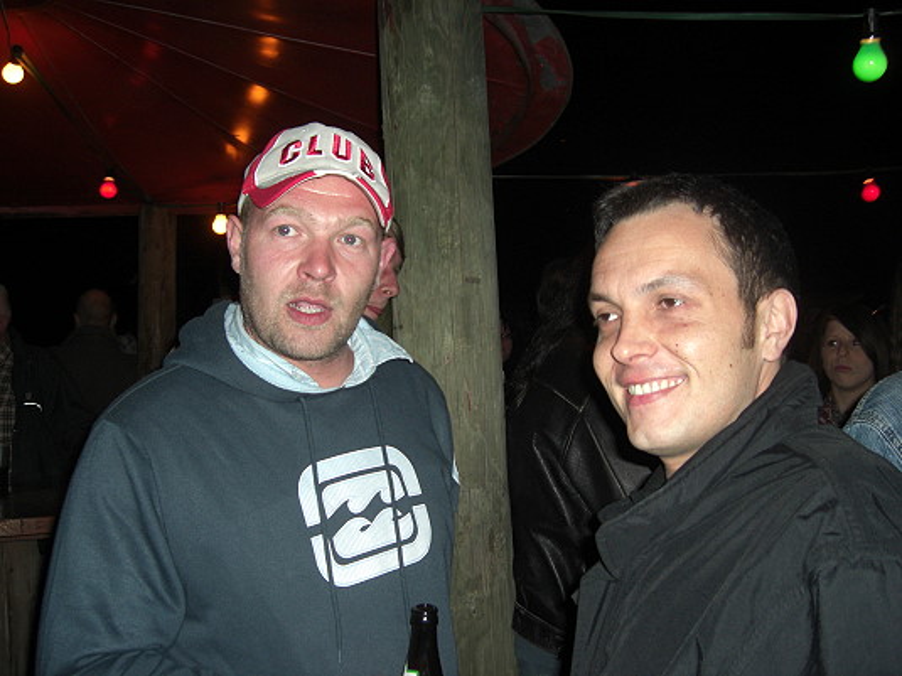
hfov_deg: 49.0
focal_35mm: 38
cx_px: 451
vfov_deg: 37.7
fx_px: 990
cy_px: 338
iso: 200
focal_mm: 7.9
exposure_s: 1/60
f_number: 2.8
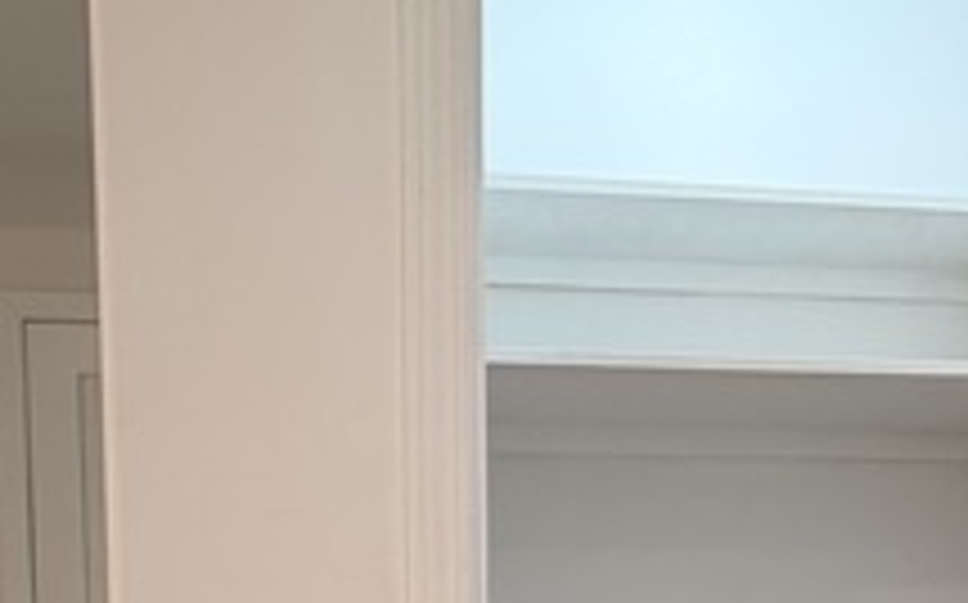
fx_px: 1213
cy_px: 734
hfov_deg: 43.0
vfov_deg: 25.0
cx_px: 637
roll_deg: +0.4
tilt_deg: -4.1
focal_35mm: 46
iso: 200
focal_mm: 2.22
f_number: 2.2
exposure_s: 1/121
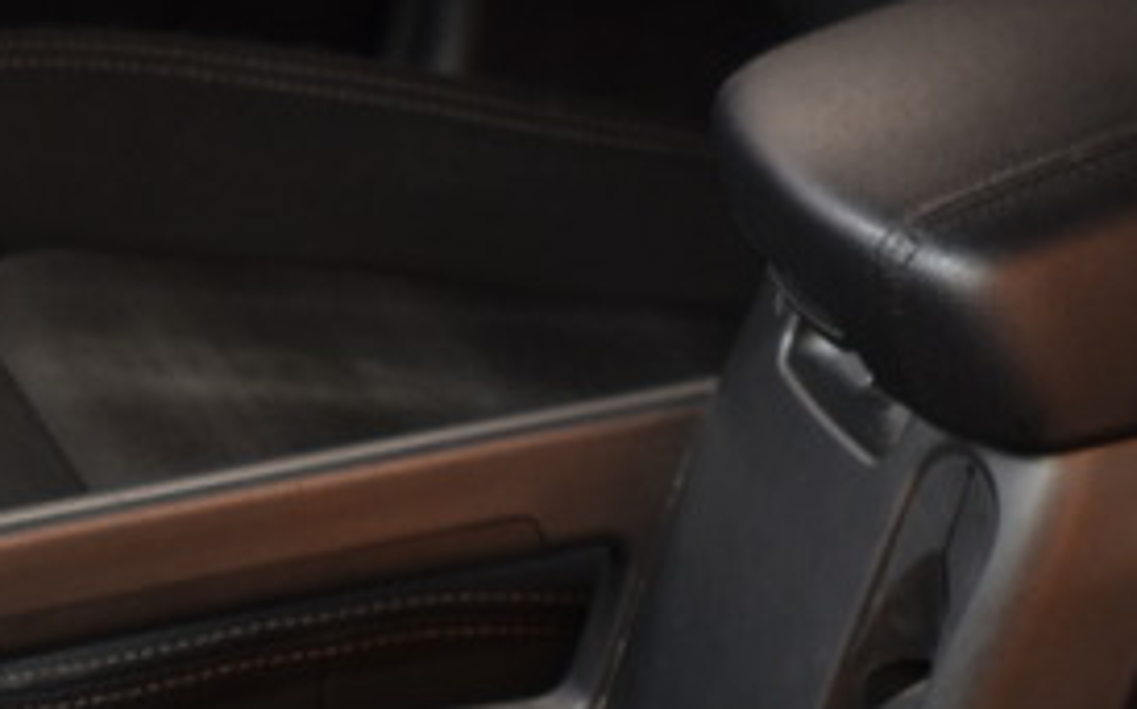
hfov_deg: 11.3
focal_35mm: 181
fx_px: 5606
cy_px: 365
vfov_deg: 7.2
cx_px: 1411
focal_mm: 20
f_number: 3.8
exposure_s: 1/5
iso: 100
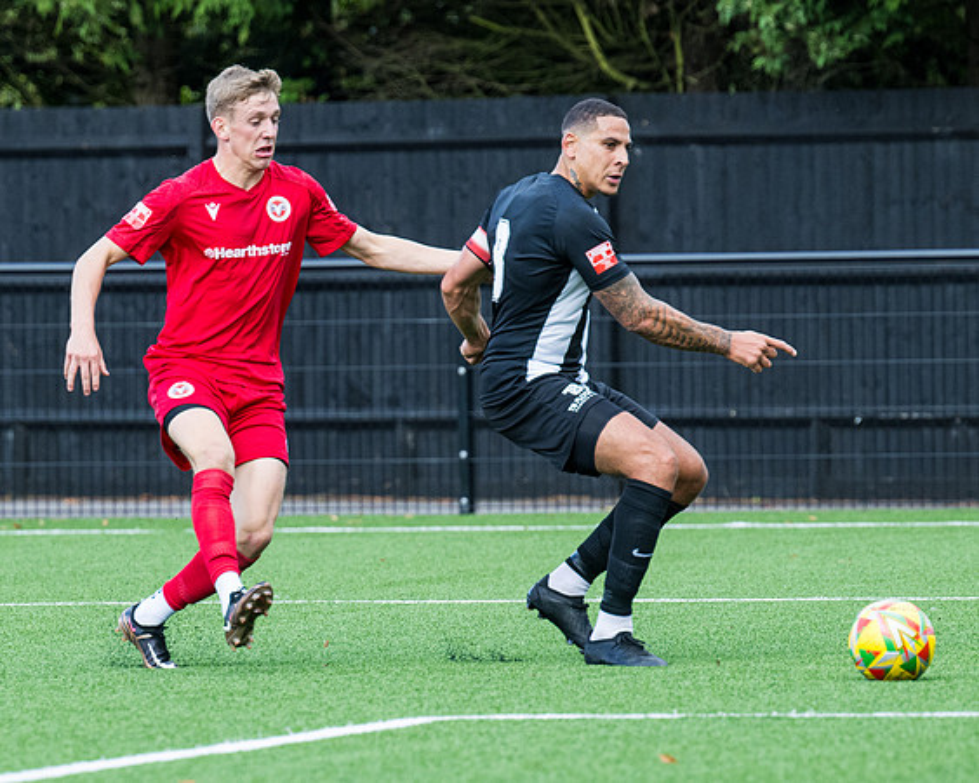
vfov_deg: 3.4
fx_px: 13344
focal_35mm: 461
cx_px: 411
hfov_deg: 4.2
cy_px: 428
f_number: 4.5
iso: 800
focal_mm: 240
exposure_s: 1/1250
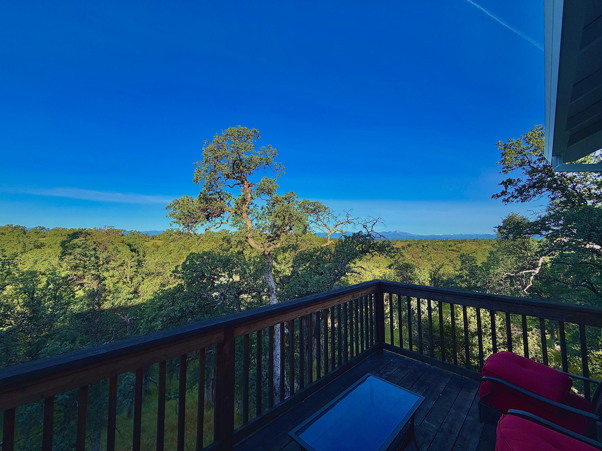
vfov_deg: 85.7
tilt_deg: +3.1
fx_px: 243
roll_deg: +0.1
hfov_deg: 102.1
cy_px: 226
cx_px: 301
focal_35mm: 14
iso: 32
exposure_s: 1/770
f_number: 2.2
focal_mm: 2.22
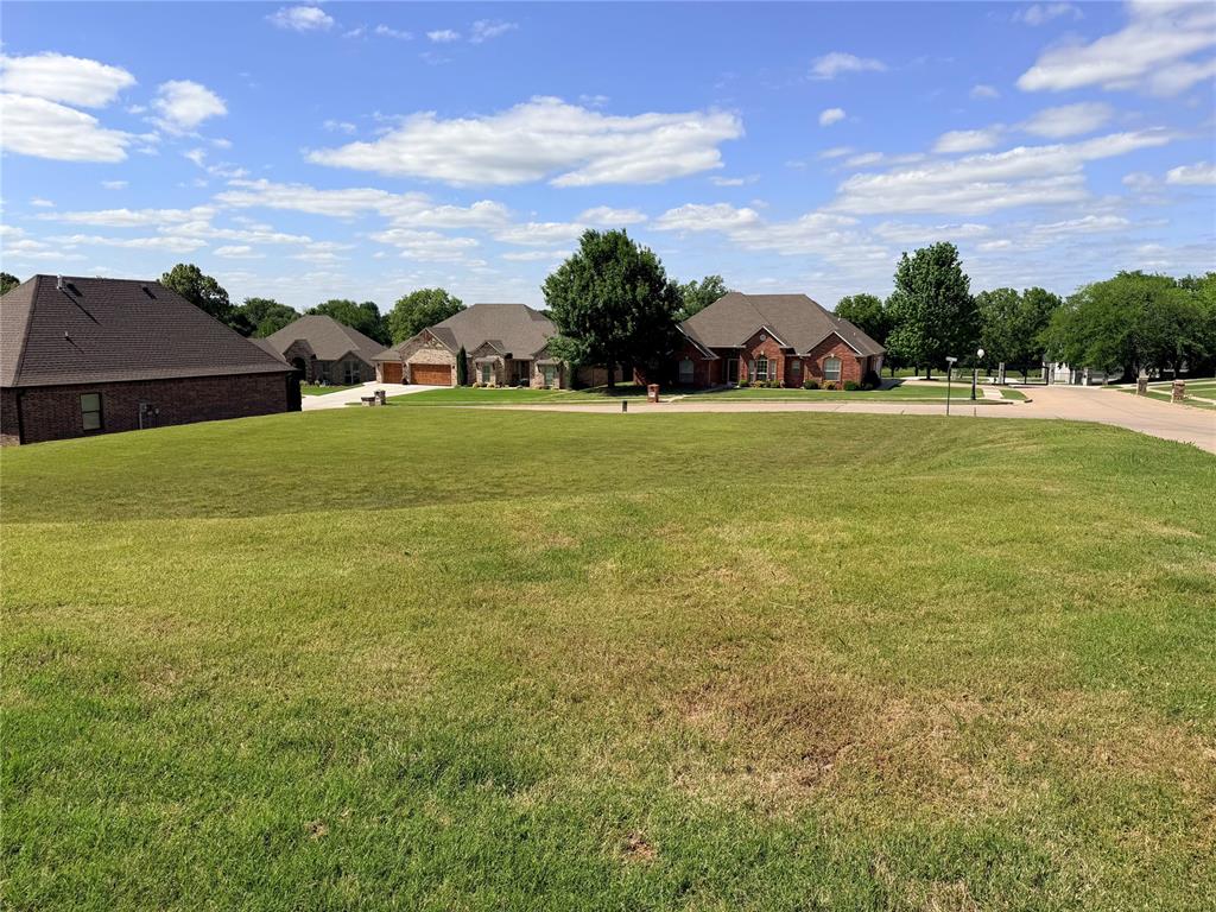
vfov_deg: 56.8
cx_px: 608
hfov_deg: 71.6
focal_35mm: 24
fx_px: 843
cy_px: 456
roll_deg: -0.3
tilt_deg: -9.1
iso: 80
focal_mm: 6.76
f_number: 1.78
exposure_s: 1/6173
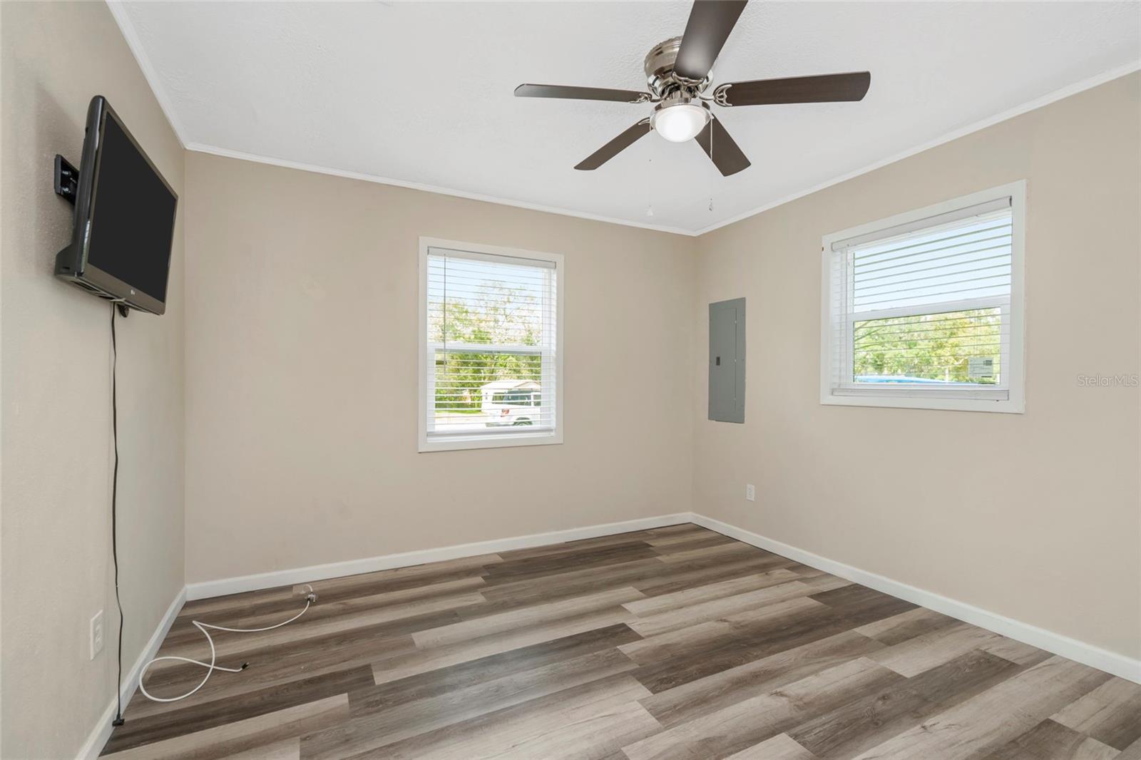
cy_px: 380
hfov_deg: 96.7
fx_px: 507
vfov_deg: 73.7
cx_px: 570
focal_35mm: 16
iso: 640
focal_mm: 16
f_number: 6.7
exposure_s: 1/60
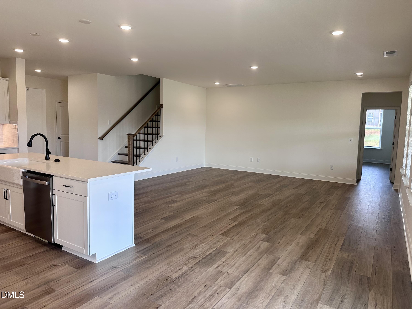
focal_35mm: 24
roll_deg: -1.4
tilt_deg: -5.0
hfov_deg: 71.6
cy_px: 154
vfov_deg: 56.8
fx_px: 286
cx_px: 206
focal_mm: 6.86
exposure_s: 1/120
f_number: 1.78
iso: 80
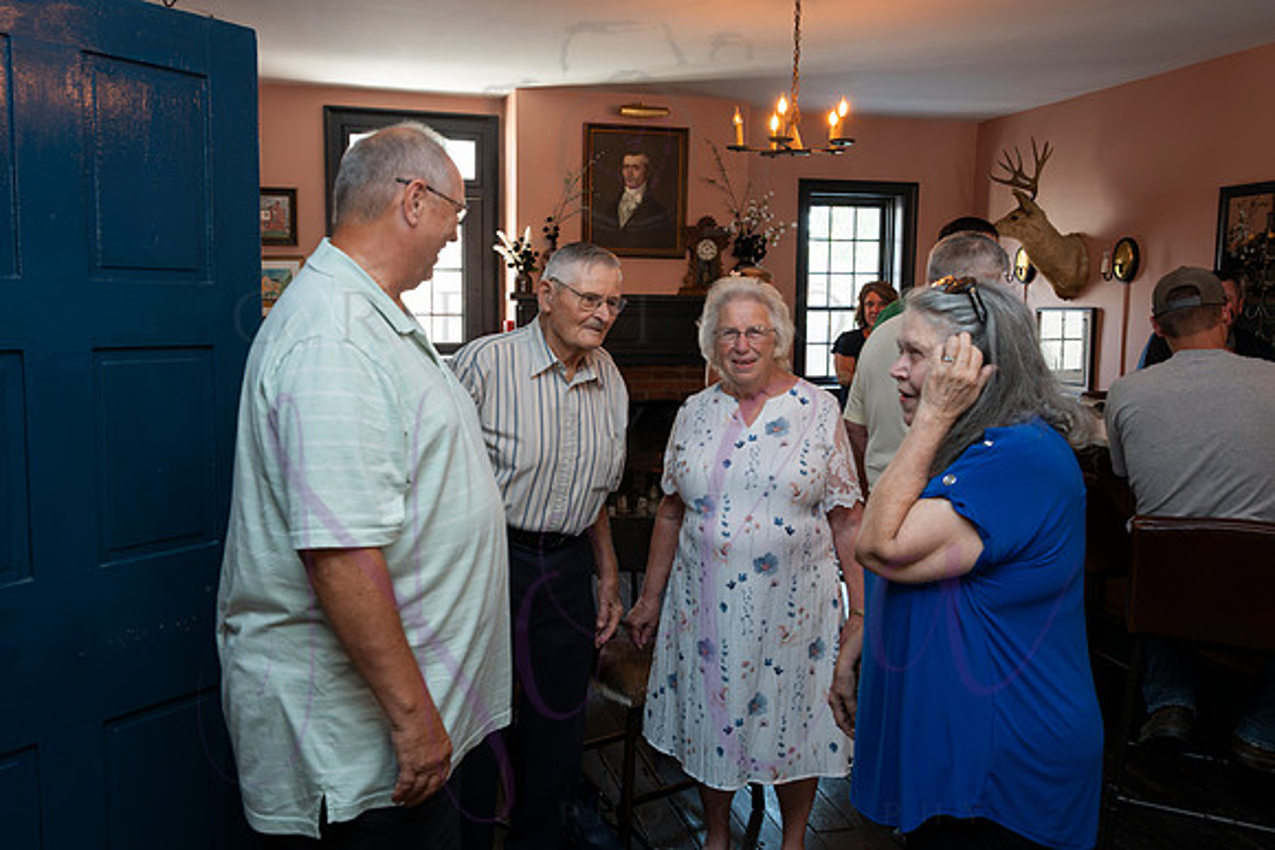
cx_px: 607
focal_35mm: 31
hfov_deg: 61.0
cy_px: 405
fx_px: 1082
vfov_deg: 42.9
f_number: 6.3
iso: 800
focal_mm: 28
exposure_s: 1/60
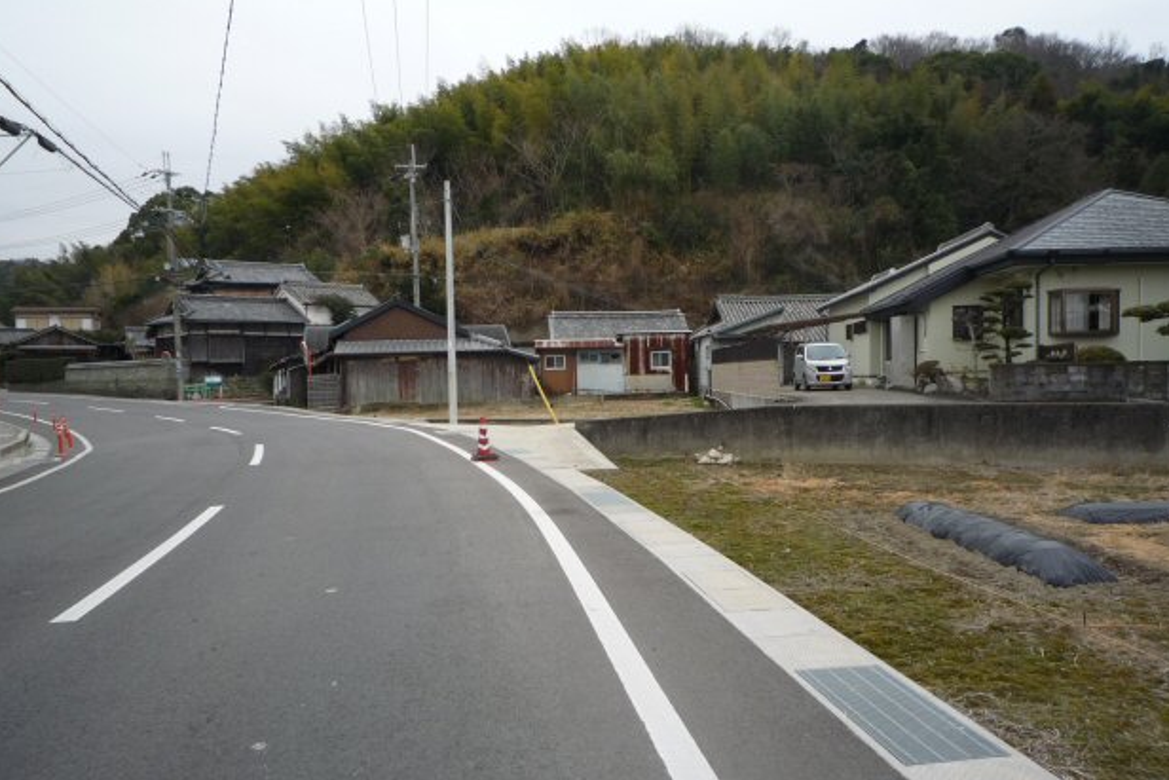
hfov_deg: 67.4
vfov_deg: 47.9
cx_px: 571
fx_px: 877
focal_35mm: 27
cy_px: 418
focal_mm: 4.4
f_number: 2.8
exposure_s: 1/200
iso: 100
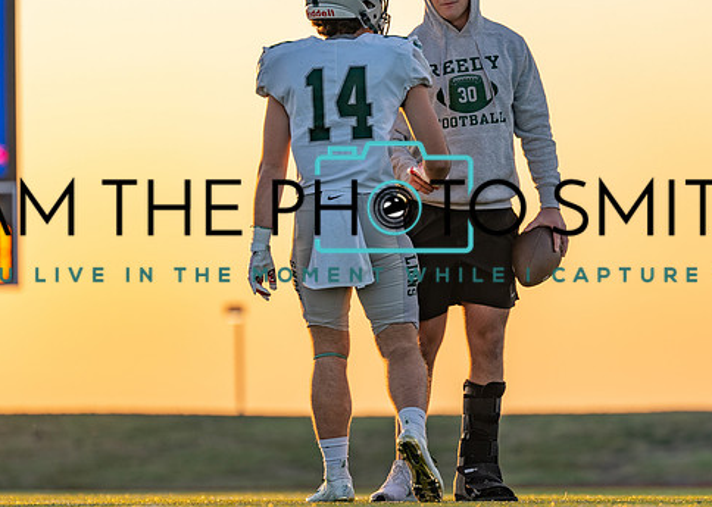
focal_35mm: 324
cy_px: 226
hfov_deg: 6.2
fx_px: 6547
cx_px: 498
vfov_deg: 4.4
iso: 100
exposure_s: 1/400
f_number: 3.5
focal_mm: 200
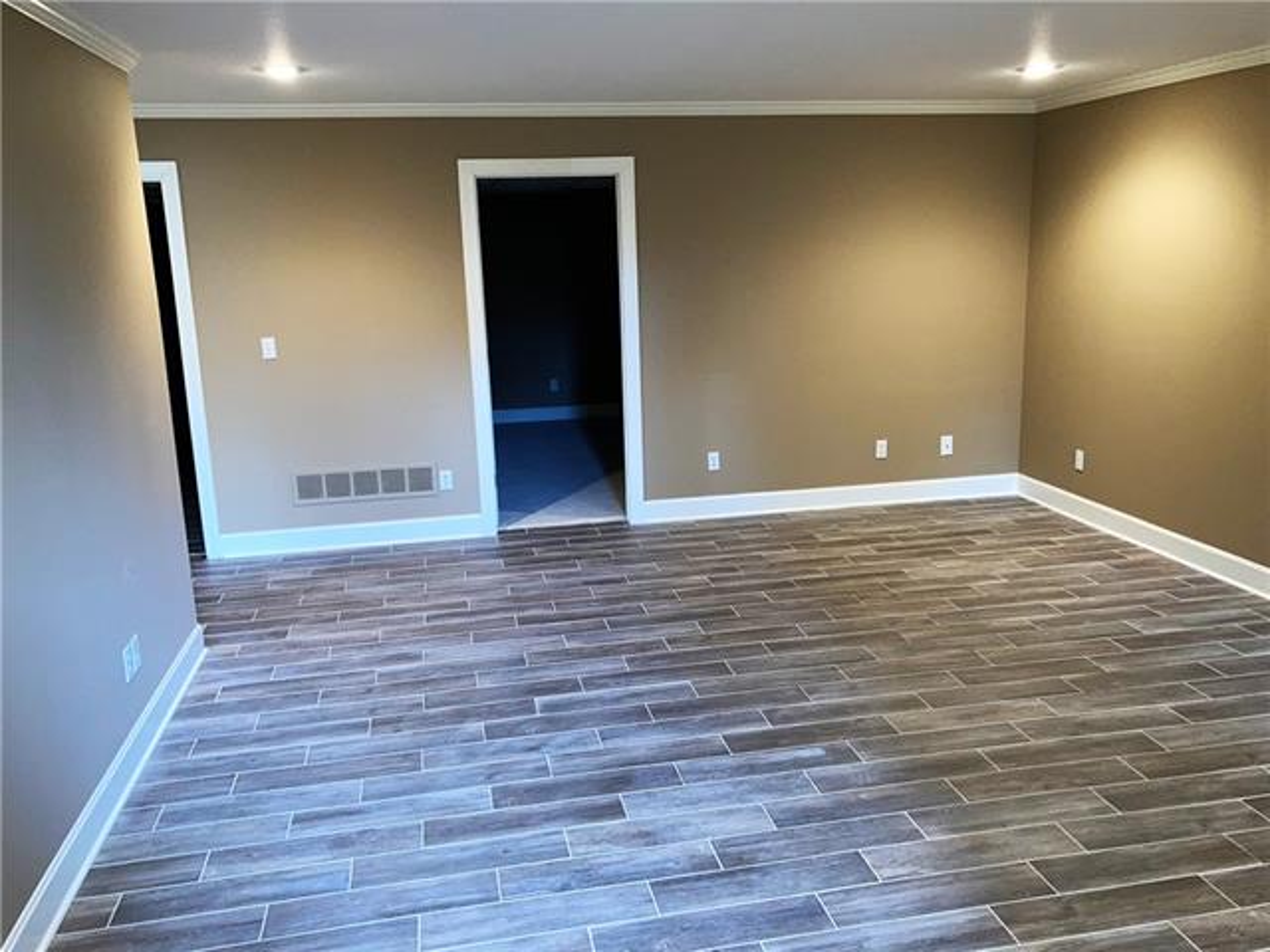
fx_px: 1027
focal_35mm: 28
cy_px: 476
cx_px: 635
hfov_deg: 63.4
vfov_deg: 49.7
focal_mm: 3.99
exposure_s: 1/15
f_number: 1.8
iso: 80
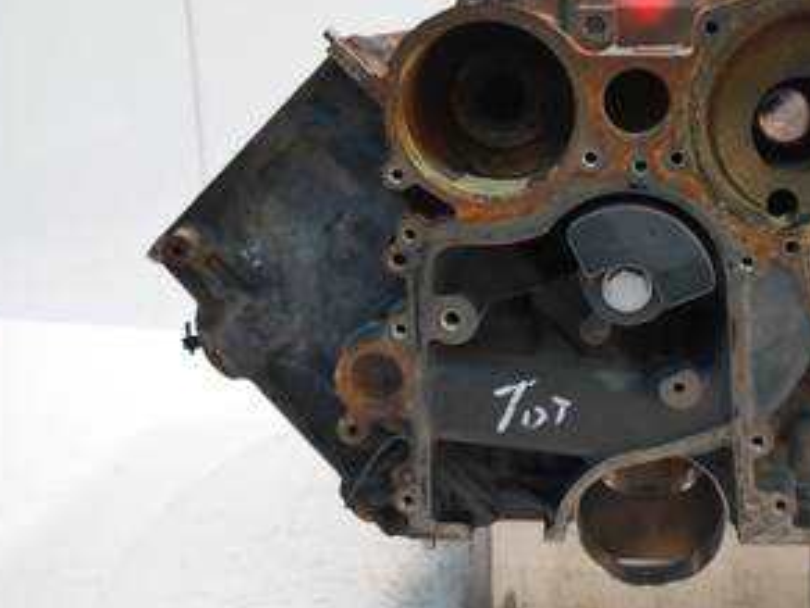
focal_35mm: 46
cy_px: 269
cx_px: 624
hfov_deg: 39.9
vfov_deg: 31.5
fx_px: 1076
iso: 800
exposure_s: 1/60
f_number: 3.5
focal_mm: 14
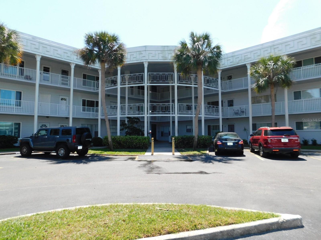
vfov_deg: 58.9
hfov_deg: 73.9
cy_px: 120
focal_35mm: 23
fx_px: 213
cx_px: 160
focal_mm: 4
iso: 125
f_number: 3
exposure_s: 1/800
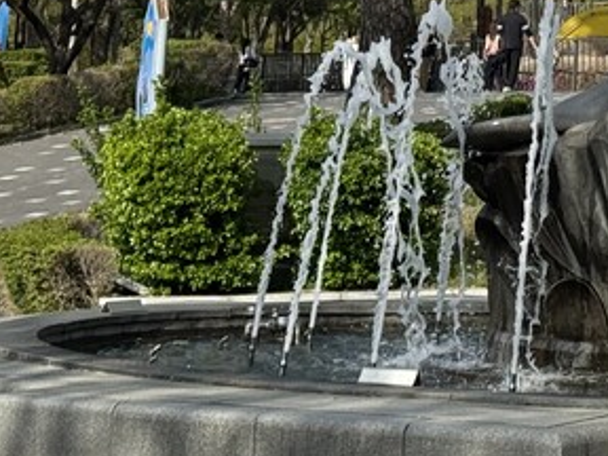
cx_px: 806
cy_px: -184
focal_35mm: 160
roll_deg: -1.0
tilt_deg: +6.7
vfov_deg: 9.1
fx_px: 2810
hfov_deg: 12.0
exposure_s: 1/4975
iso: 64
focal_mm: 6.76
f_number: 1.78
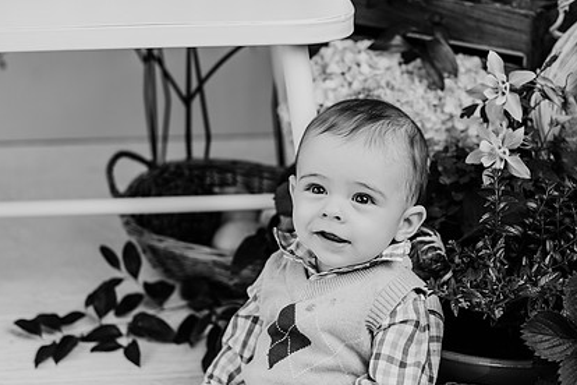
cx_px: 321
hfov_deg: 28.8
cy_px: 222
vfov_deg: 19.4
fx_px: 1122
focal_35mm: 70
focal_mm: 50
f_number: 2.8
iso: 100
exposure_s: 1/125
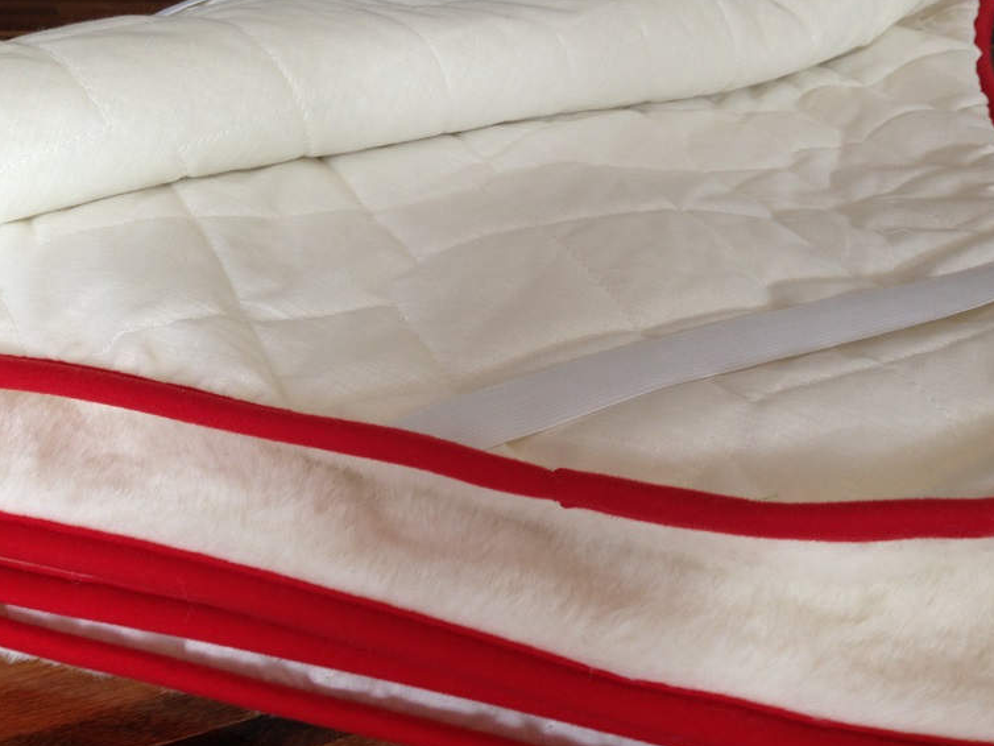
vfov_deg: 40.7
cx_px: 482
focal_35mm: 35
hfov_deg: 52.6
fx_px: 1005
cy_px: 368
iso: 64
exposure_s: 1/20
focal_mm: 4.12
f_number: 2.4
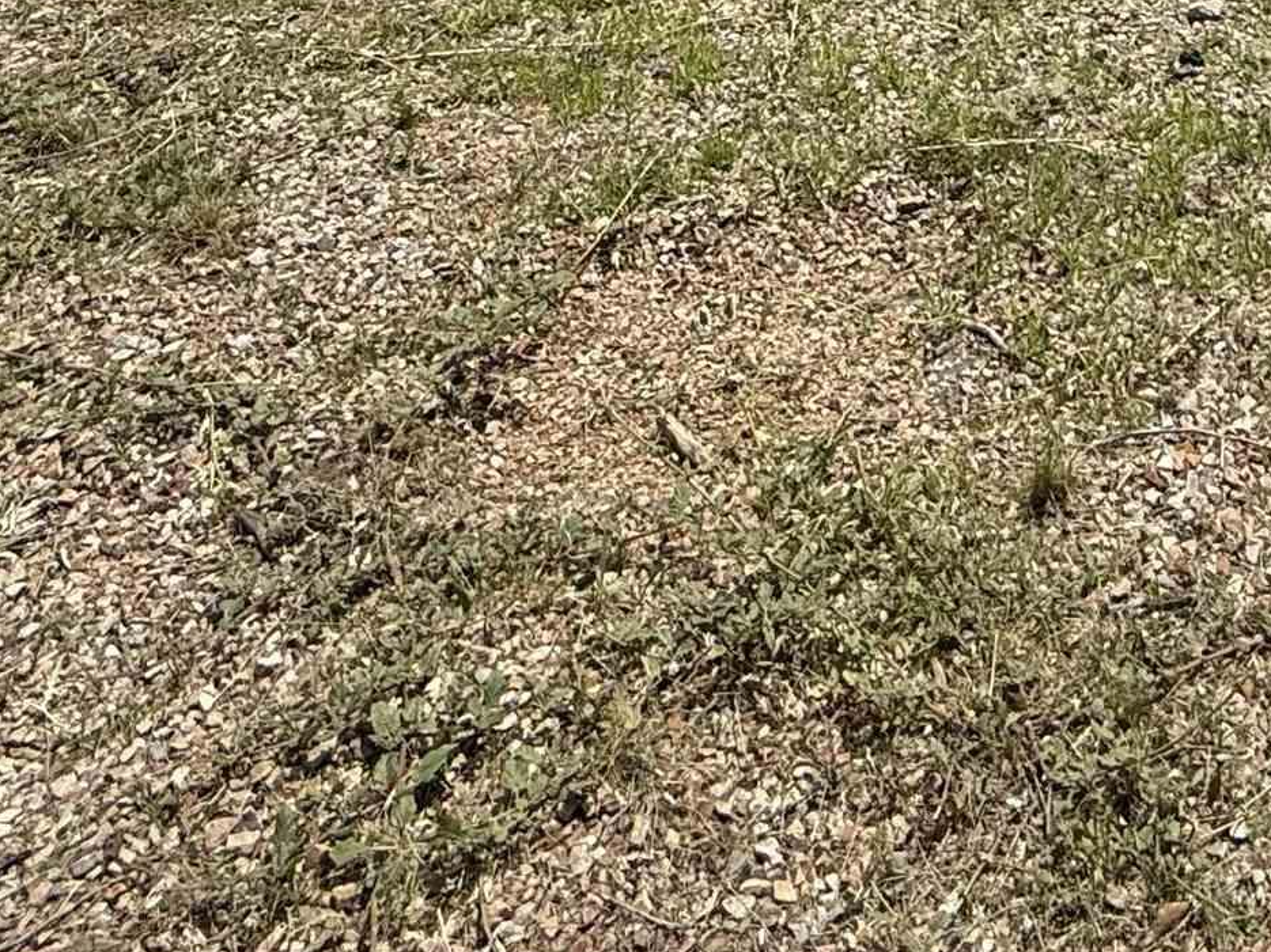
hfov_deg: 38.6
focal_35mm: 46
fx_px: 1689
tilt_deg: +1.6
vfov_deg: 23.0
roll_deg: -0.3
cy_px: -599
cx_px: 1126
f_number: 2.2
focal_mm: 2.22
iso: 50
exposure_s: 1/3289
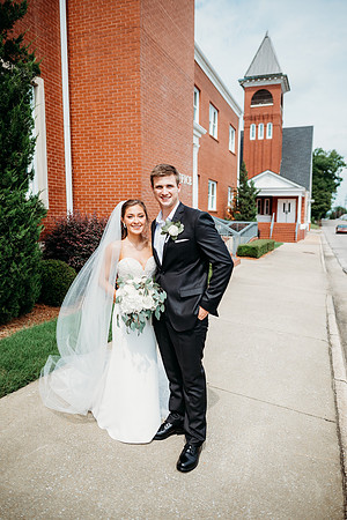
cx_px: 174
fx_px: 347
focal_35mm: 24
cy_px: 260
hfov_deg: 53.1
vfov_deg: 73.7
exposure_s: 1/1250
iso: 100
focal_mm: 24
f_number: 2.5
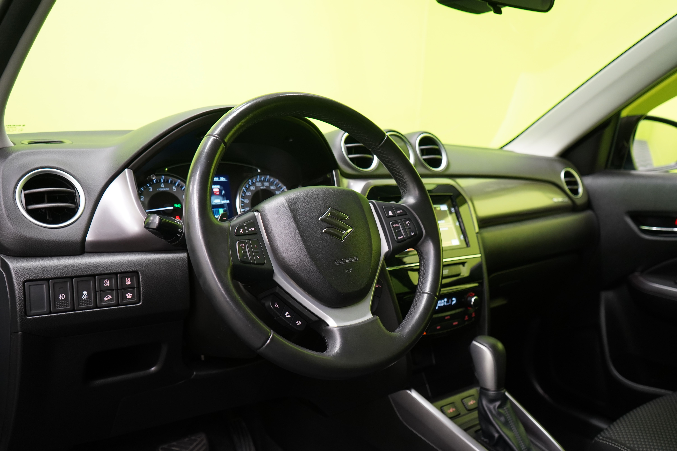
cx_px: 338
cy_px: 226
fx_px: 564
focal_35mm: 30
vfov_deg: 43.6
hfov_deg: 61.9
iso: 1250
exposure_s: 1/20
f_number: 5
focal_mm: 30
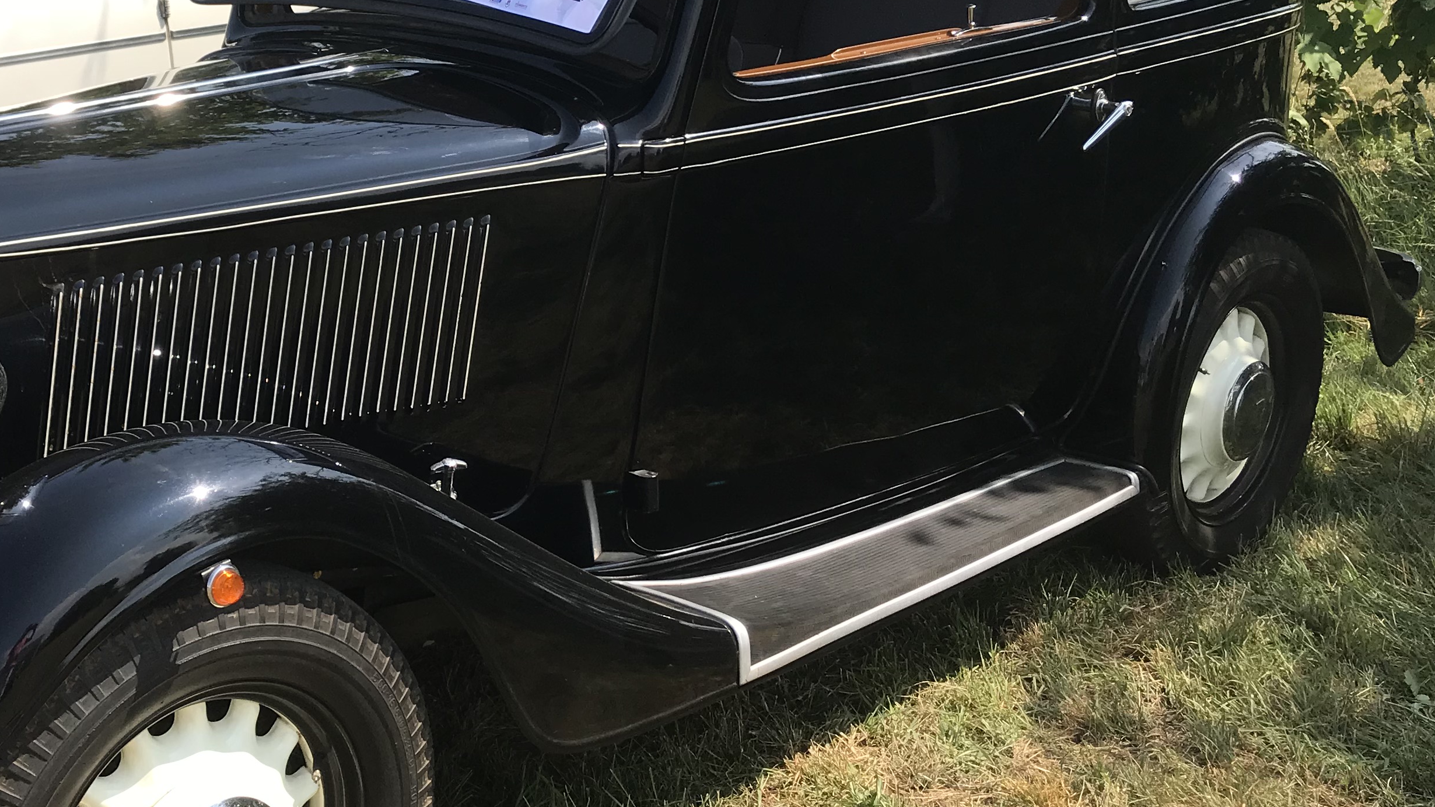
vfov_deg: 23.9
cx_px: 386
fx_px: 1903
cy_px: 294
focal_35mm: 50
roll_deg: -1.1
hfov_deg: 40.3
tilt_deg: -17.8
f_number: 1.8
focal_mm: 3.99
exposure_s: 1/1389
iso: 20
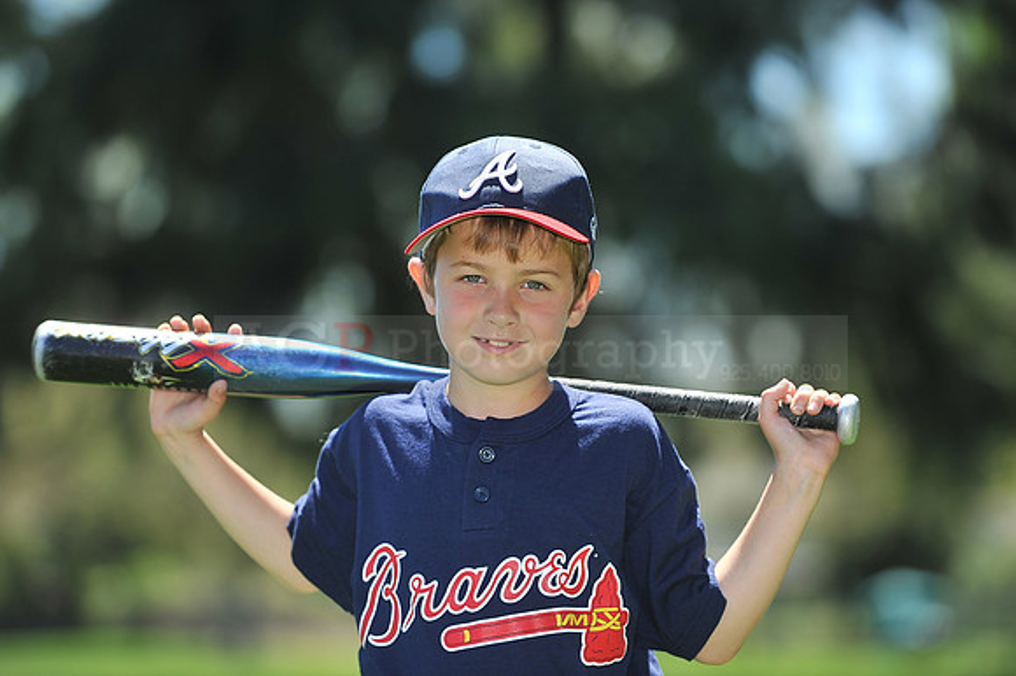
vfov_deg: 6.9
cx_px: 508
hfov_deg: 10.3
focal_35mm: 200
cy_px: 338
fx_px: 5641
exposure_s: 1/1000
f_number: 4.5
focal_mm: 200
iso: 200
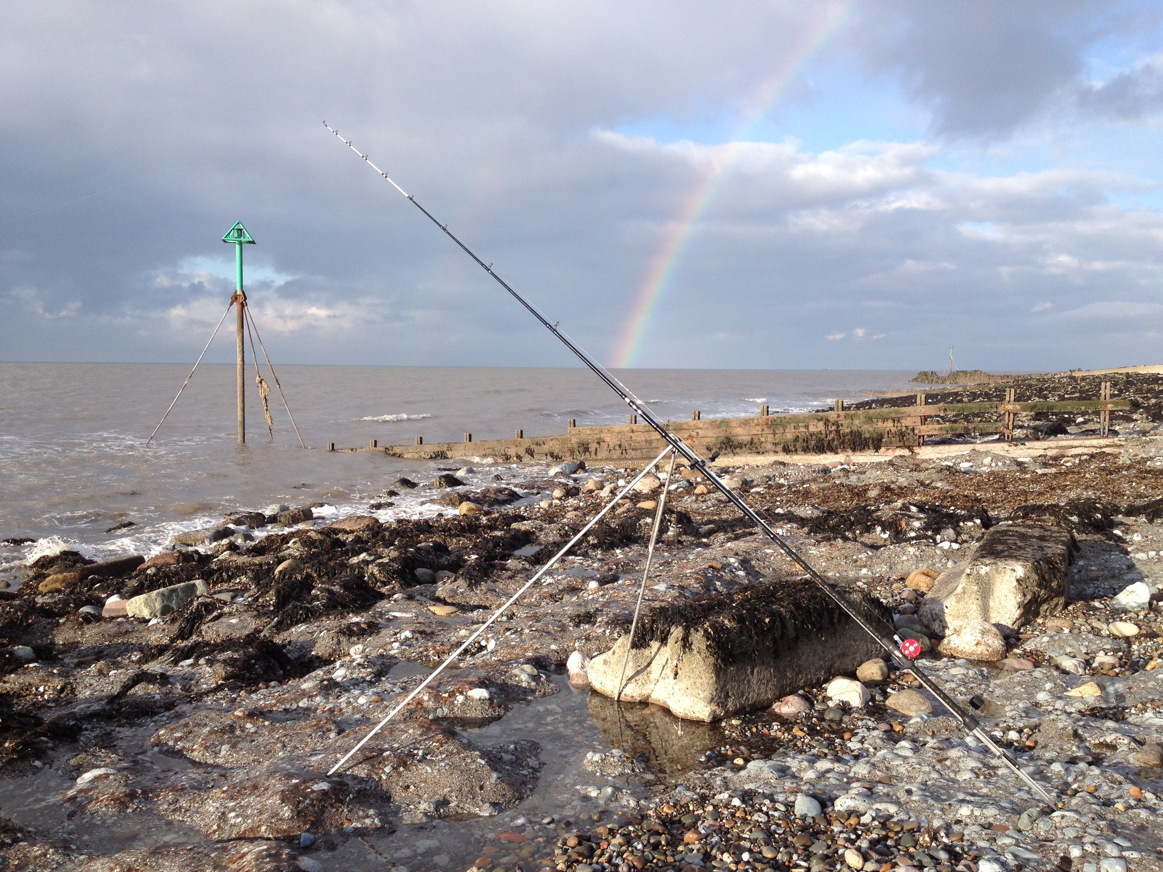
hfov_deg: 52.6
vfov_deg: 40.7
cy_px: 436
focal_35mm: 35
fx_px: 1176
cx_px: 582
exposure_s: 1/935
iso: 50
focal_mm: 4.28
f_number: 2.4
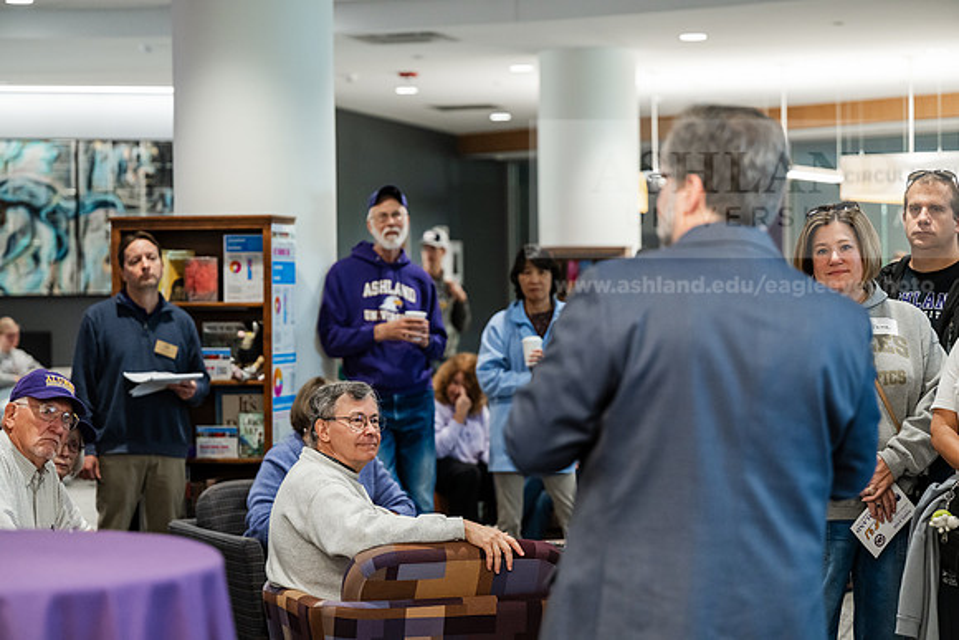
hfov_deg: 23.6
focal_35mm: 86
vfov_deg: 15.9
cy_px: 320
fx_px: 2291
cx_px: 480
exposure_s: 1/200
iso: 2000
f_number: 3.2
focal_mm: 86
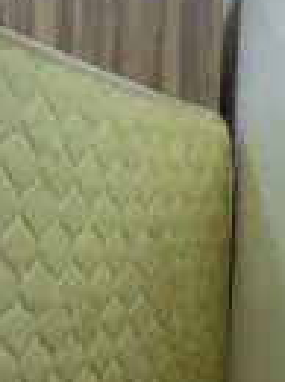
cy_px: 450
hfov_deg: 18.4
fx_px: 782
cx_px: -135
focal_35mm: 71
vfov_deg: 25.0
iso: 188
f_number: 1.79
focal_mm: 4.71
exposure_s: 1/50
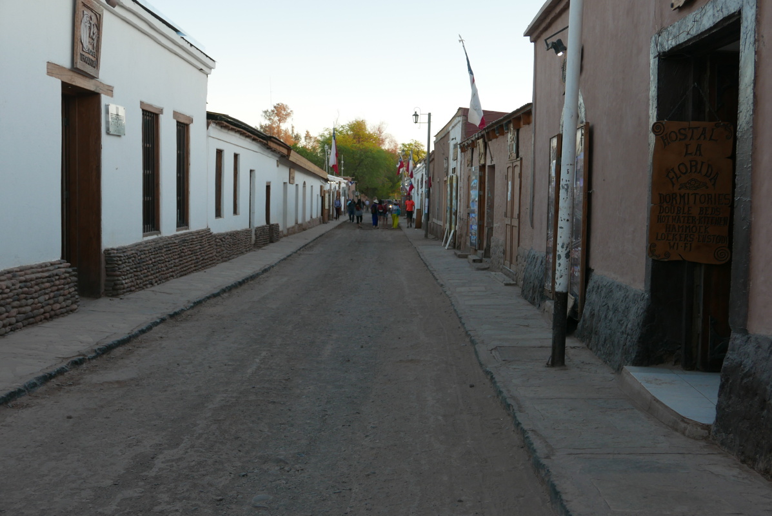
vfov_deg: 31.2
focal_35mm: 43
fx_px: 923
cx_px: 386
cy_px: 258
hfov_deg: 45.4
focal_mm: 19.3
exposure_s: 1/125
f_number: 4
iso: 200
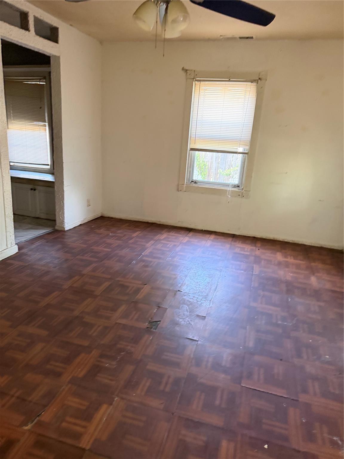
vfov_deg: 71.6
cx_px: 172
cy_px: 230
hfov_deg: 56.8
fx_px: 318
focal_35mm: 24
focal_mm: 6.76
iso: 320
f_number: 1.78
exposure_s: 1/60
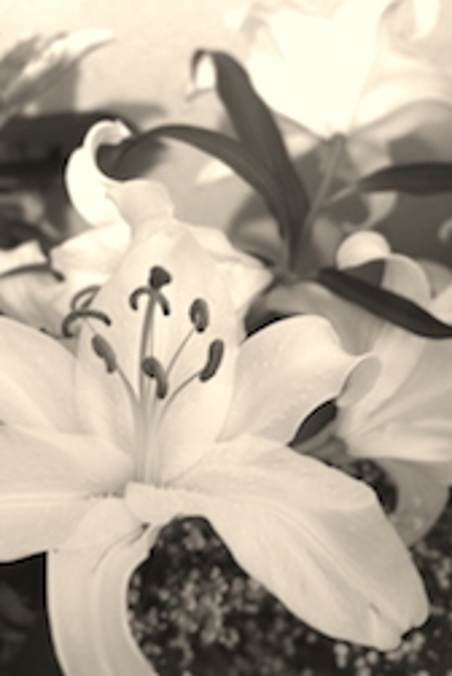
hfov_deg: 31.0
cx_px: 147
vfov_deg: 45.2
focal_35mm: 43
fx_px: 808
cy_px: 285
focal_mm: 18
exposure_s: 1/8
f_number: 2.8
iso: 400
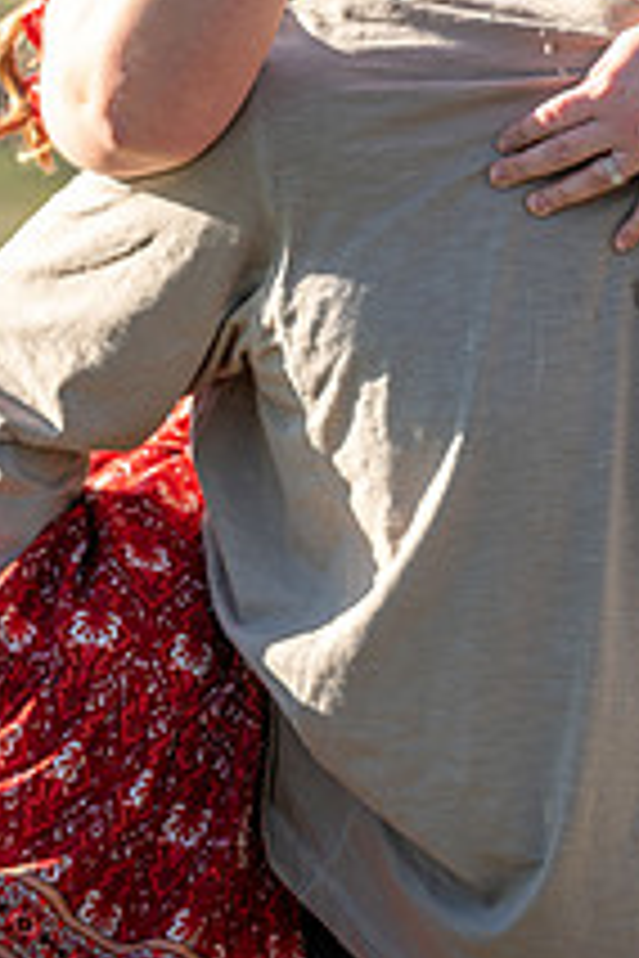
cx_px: 626
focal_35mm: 317
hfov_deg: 4.3
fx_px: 8439
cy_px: -36
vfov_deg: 6.5
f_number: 4
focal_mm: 150
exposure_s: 1/250
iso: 50
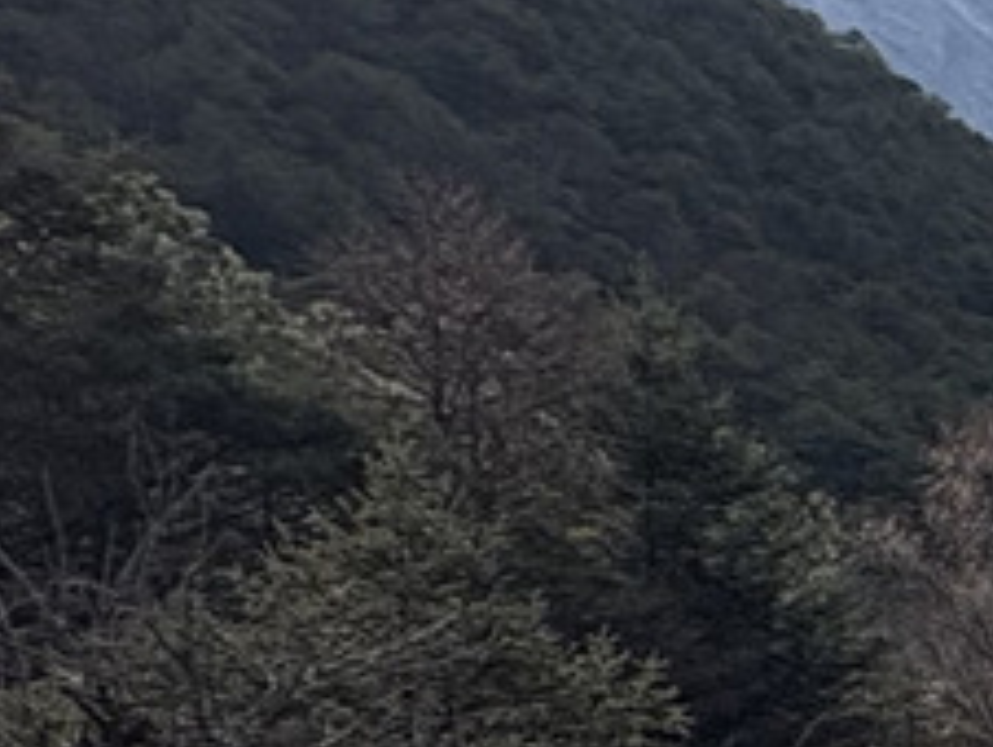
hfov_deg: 9.9
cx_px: 3388
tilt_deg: -1.0
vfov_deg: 14.0
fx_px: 2843
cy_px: 1116
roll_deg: -0.7
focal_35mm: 99
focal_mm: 2.22
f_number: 2.2
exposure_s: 1/700
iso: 64
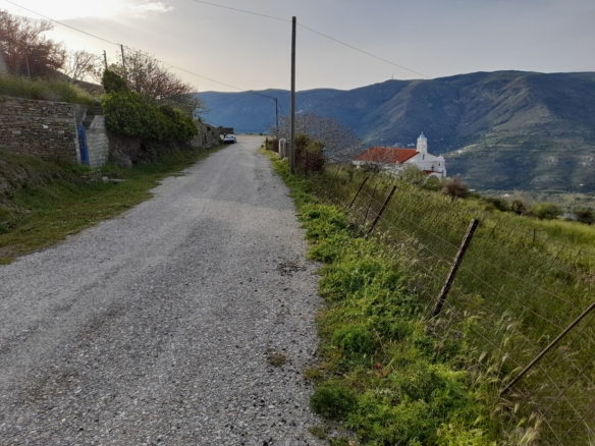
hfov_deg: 69.4
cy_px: 223
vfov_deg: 54.9
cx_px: 298
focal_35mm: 25
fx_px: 430
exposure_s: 1/389
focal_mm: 4.6
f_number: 2
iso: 20
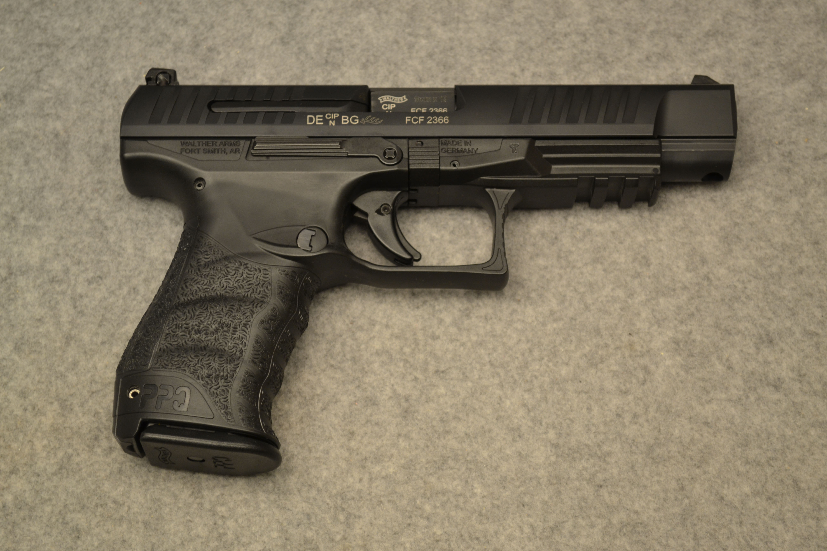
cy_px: 276
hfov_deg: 24.6
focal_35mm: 82
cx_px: 414
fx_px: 1895
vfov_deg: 16.6
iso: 400
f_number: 5.6
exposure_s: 1/15
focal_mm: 55
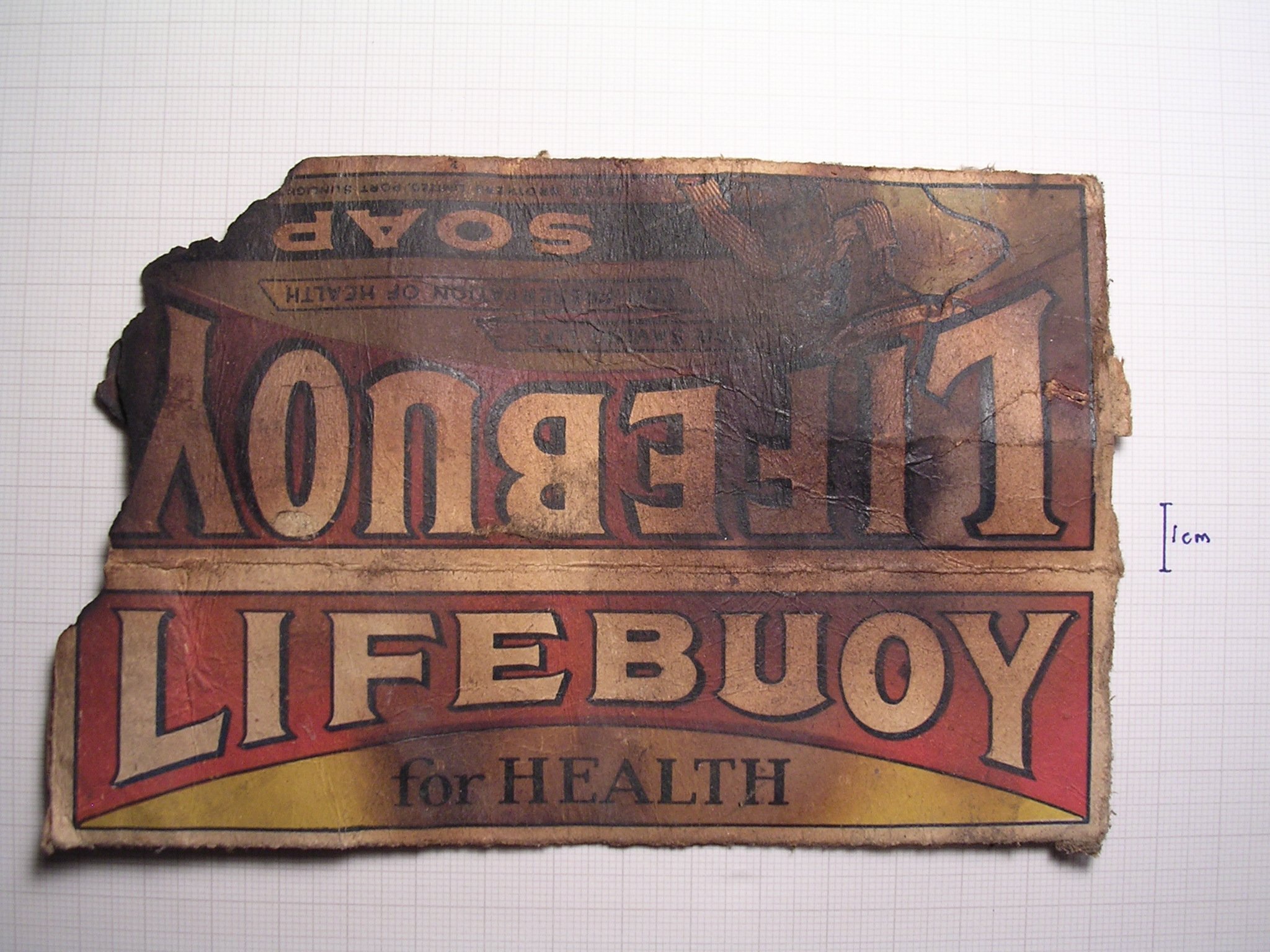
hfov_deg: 49.0
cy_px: 476
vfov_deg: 37.7
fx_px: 1394
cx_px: 635
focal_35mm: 38
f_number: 2.8
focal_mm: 5.8
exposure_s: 1/88.5
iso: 100
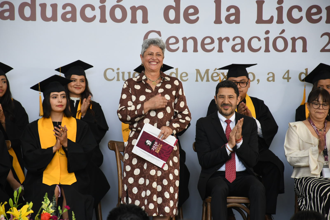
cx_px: 164
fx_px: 1806
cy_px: 110
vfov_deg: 7.0
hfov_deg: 10.4
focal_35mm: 197
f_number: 5.6
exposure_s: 1/125
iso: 640
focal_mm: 130
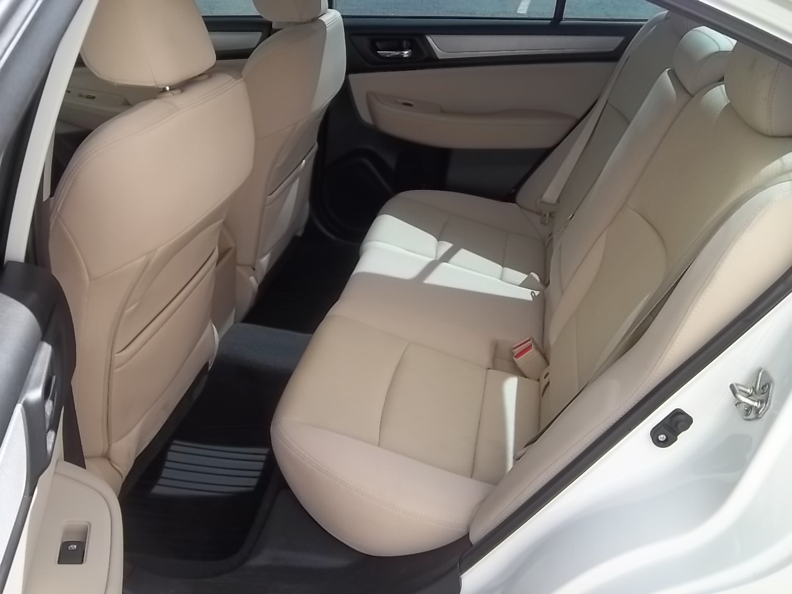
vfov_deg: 40.7
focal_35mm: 35
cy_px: 297
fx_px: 801
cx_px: 396
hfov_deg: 52.6
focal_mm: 6.17
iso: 64
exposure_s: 1/200
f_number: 3.86
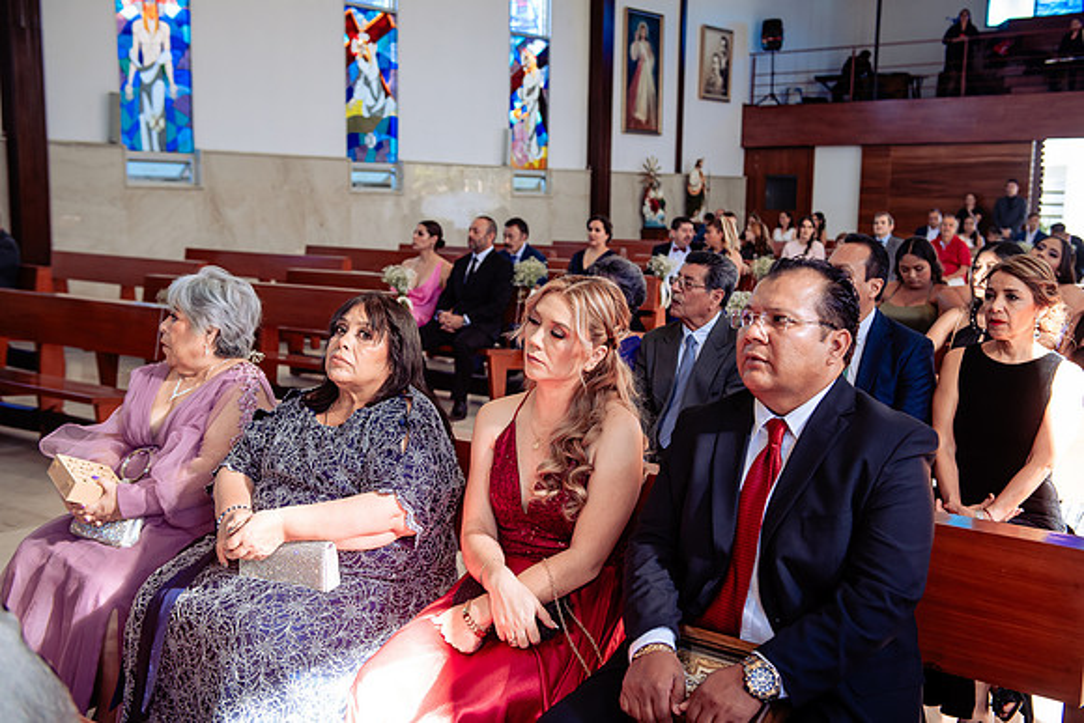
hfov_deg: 44.5
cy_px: 362
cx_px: 542
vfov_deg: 30.5
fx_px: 1325
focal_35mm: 44
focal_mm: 44
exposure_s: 1/100
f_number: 4
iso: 400
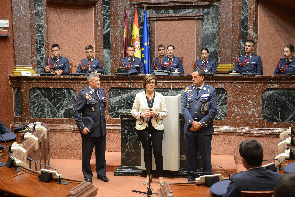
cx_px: 148
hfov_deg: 38.2
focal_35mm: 52
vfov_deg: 26.0
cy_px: 98
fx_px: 426
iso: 1600
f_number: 3.2
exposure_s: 1/60
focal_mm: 52
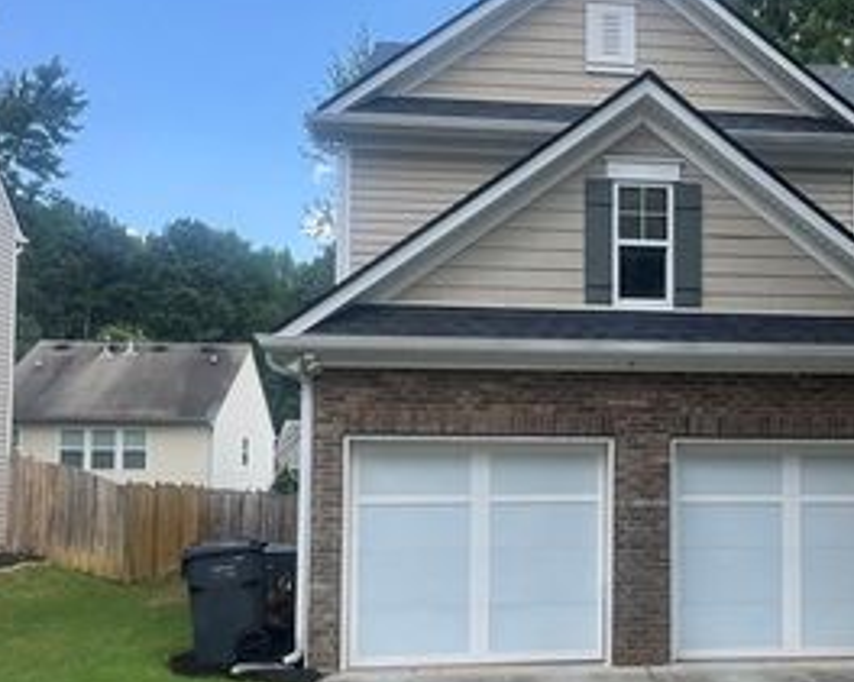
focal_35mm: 48
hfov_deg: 37.6
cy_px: 428
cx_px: 666
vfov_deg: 31.3
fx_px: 1213
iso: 50
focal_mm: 5.1
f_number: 1.6
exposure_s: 1/840
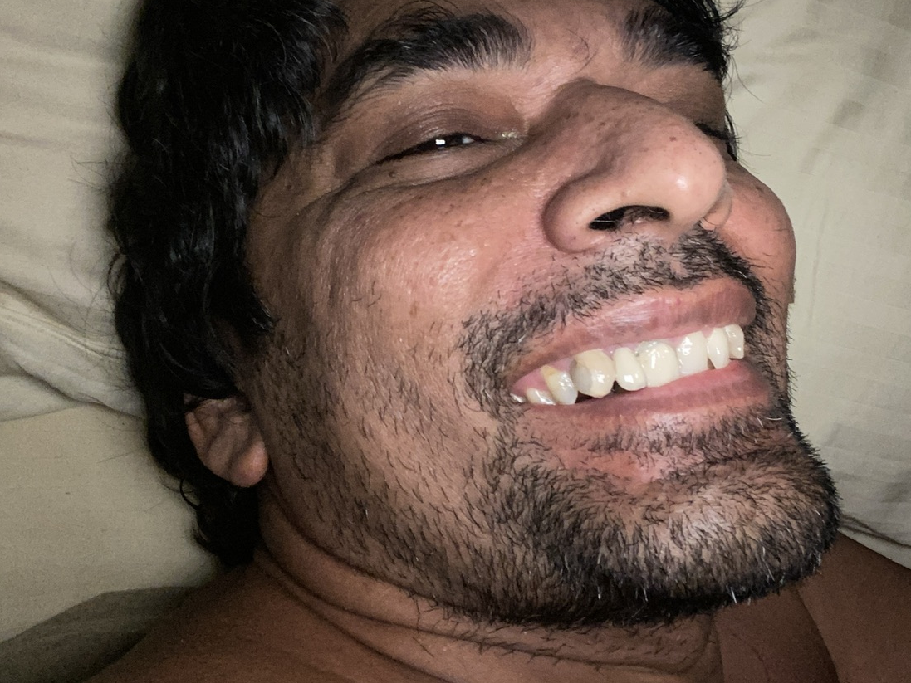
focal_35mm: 35
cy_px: 301
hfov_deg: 52.6
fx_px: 921
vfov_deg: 40.6
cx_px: 437
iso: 250
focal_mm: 2.71
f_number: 2.2
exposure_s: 1/16
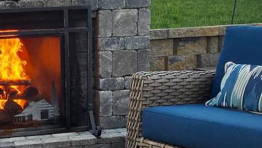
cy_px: 100
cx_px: 5
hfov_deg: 37.3
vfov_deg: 23.9
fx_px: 347
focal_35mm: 50
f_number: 2.2
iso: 50
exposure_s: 1/120
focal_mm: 1.7
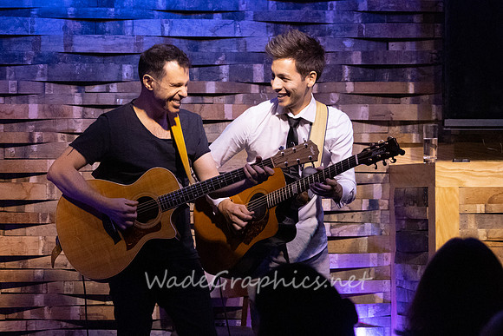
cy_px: 181
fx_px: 2230
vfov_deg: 8.6
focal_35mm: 160
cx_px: 276
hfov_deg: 12.9
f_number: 6.3
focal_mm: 110
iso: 6400
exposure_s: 1/200
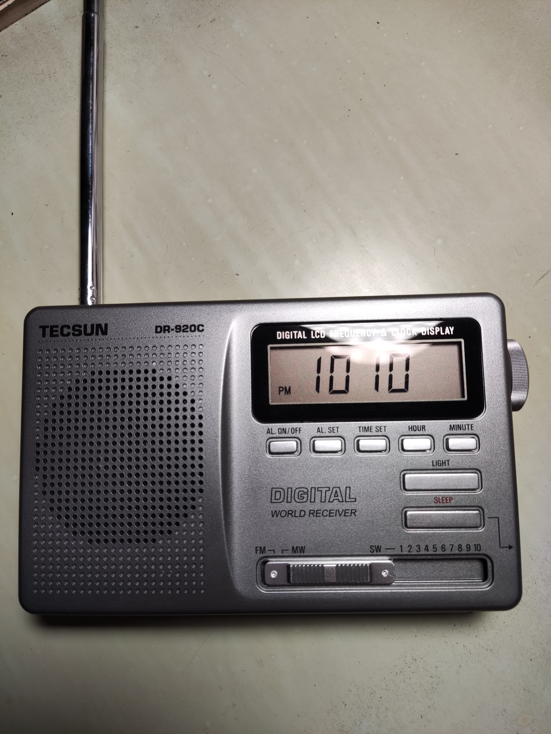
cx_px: 276
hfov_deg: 54.9
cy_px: 367
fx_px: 531
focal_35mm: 25
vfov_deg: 69.4
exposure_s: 1/50
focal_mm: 4.71
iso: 51
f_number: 1.79
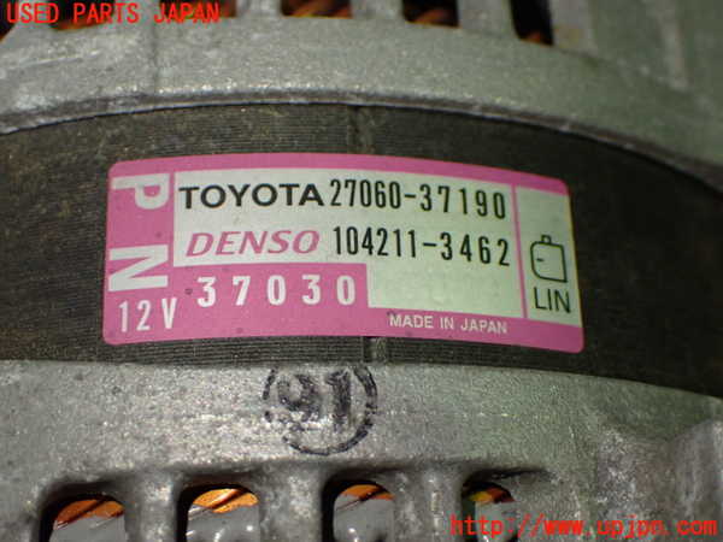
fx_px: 1295
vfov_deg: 23.7
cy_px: 271
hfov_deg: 31.2
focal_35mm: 62
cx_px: 362
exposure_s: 1/125
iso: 800
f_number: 3.6
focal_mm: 11.09
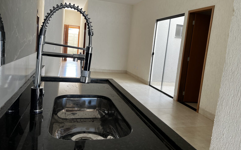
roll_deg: -6.1
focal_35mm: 28
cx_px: 119
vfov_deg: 44.5
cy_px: 70
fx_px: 184
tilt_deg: -8.2
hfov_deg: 66.5
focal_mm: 5.7
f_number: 1.5
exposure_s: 1/121
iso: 80
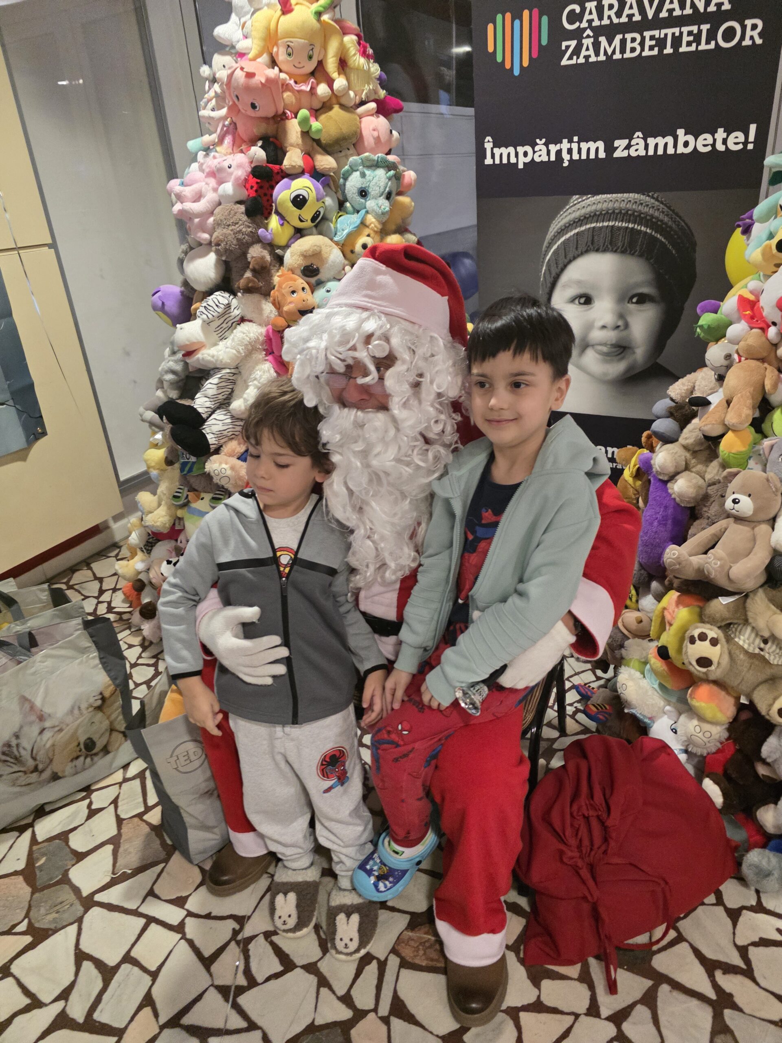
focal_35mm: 23
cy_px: 522
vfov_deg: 73.9
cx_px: 391
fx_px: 693
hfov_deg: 58.9
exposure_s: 1/100
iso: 1250
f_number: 1.7
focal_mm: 6.3
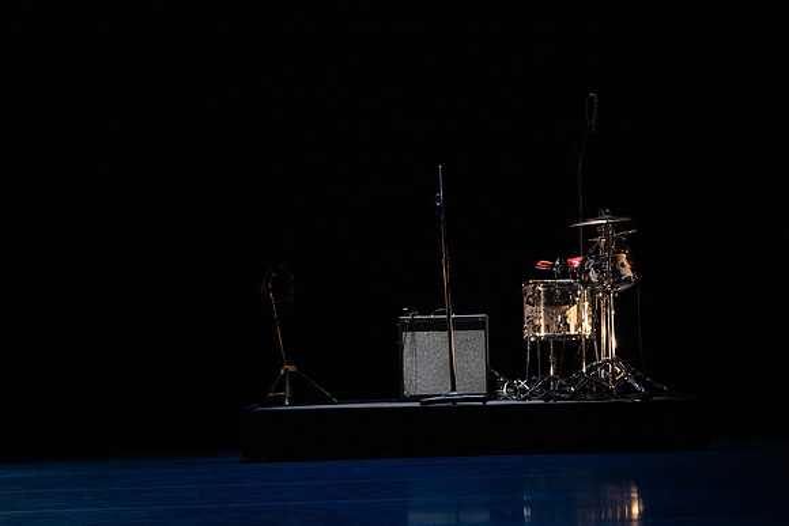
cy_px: 263
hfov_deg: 17.5
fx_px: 2565
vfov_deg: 11.7
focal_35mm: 117
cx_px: 394
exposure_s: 1/320
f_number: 5.6
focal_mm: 117
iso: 12800
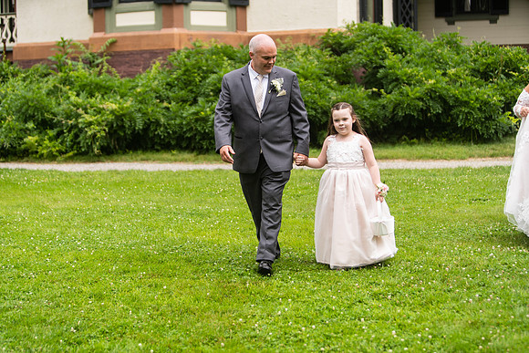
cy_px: 176
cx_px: 264
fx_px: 1029
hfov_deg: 28.8
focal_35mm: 70
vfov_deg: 19.5
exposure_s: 1/1000
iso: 200
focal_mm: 70
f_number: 2.8
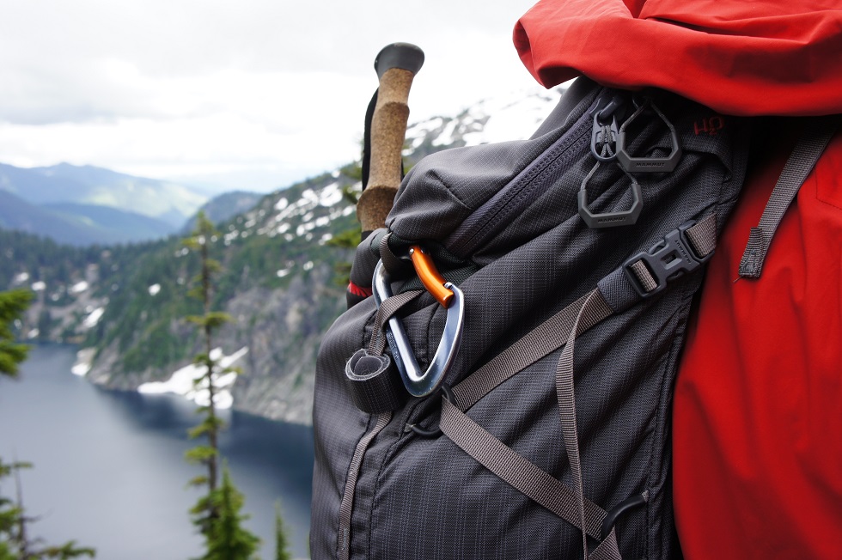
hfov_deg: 45.0
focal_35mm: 44
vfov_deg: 30.8
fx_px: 1017
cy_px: 280
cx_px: 421
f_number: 8
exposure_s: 1/60
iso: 200
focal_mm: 29
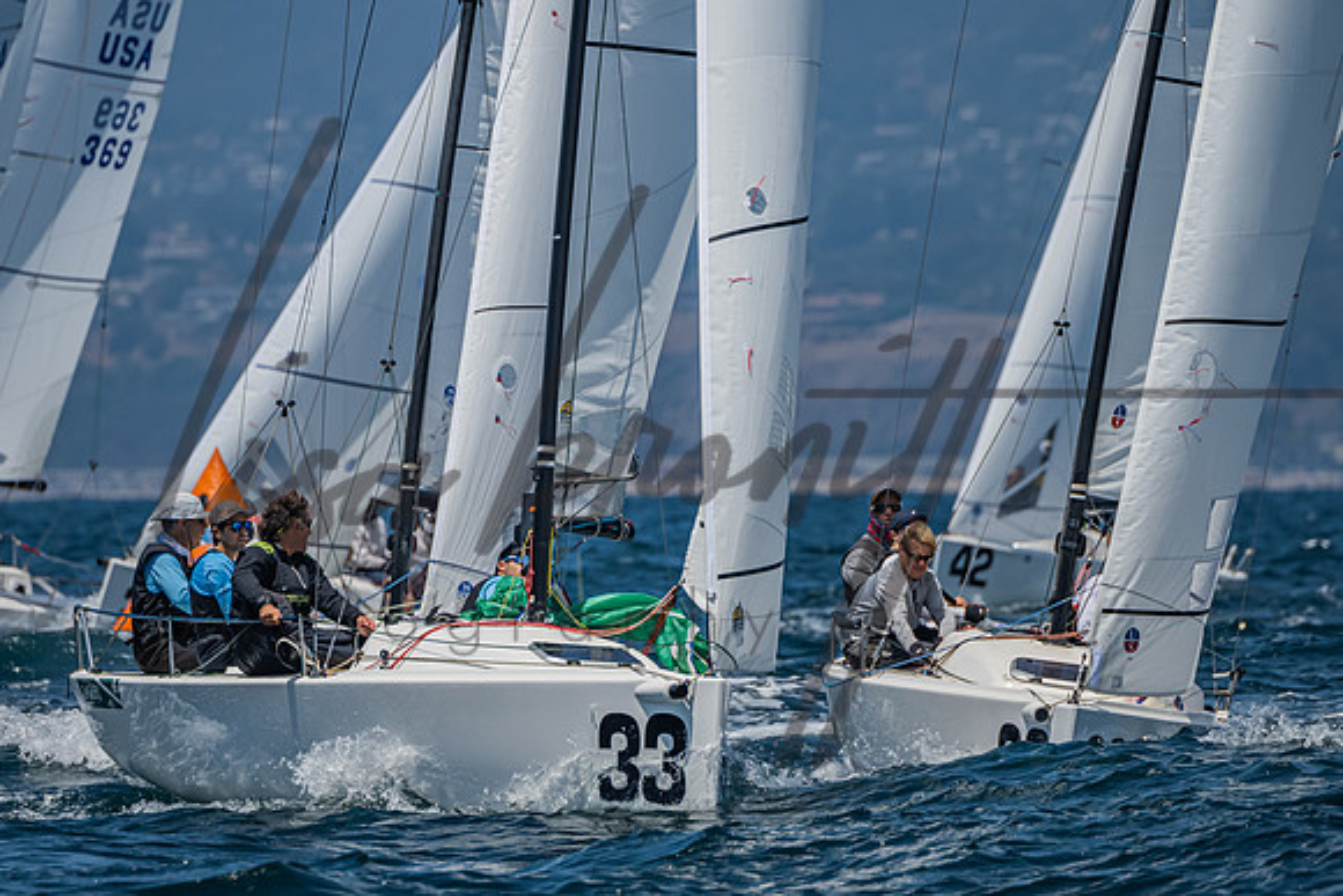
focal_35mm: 553
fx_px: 20641
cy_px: 435
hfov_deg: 3.7
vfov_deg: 2.5
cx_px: 603
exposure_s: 1/2500
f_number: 6.3
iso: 400
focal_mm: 400
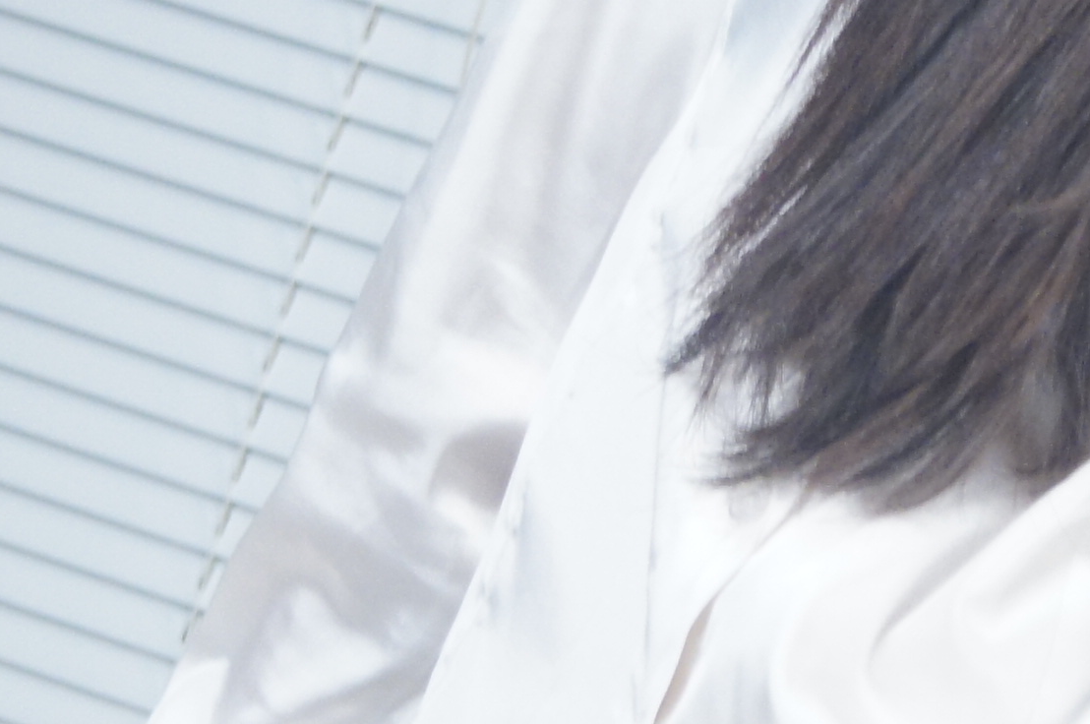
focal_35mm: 266
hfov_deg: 7.7
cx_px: 738
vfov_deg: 5.2
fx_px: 8044
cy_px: 551
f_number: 5
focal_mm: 40
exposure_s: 1/160
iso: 800
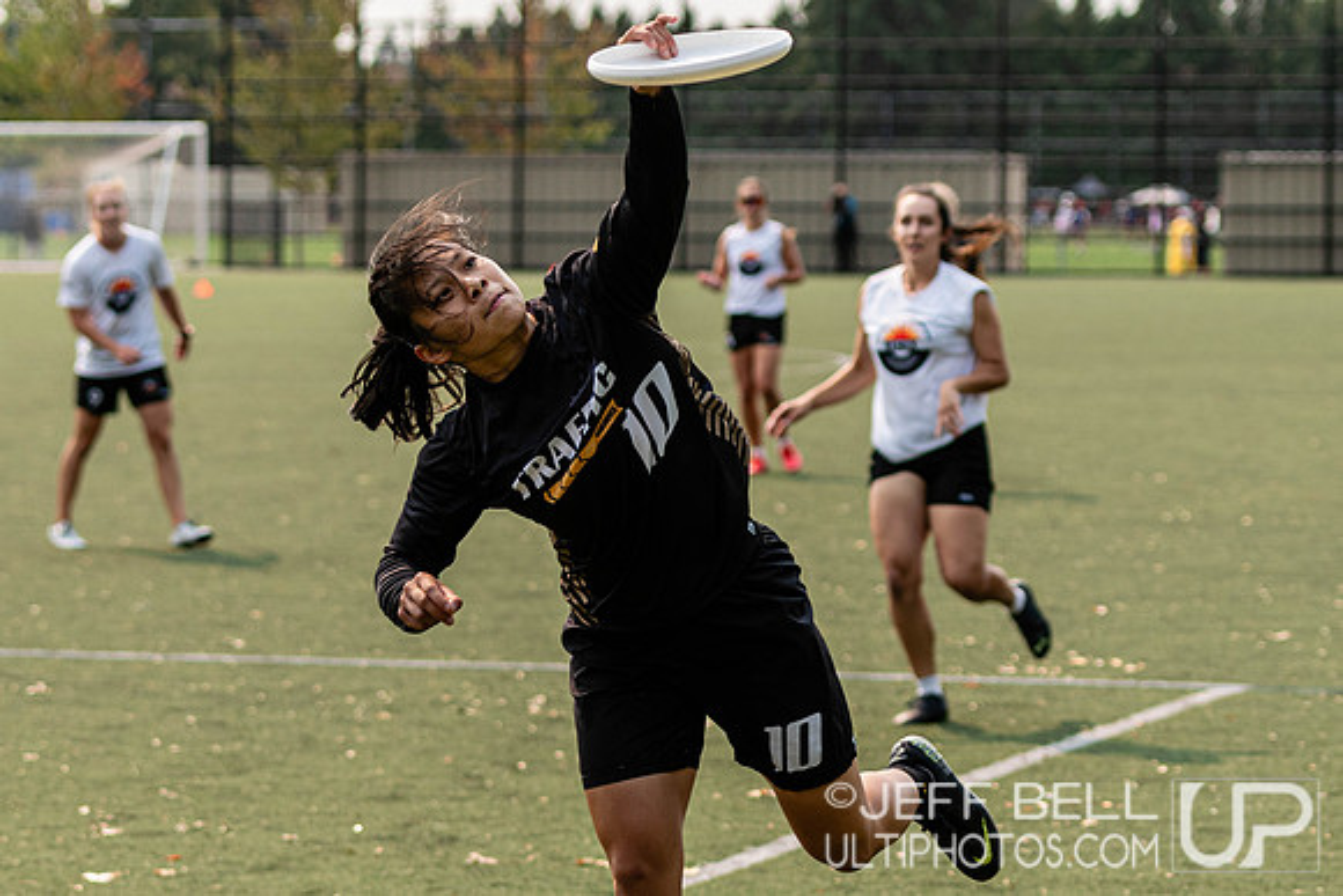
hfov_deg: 11.6
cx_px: 589
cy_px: 541
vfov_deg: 7.7
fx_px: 6618
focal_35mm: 177
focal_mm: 75
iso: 160
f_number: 3.2
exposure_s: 1/1250
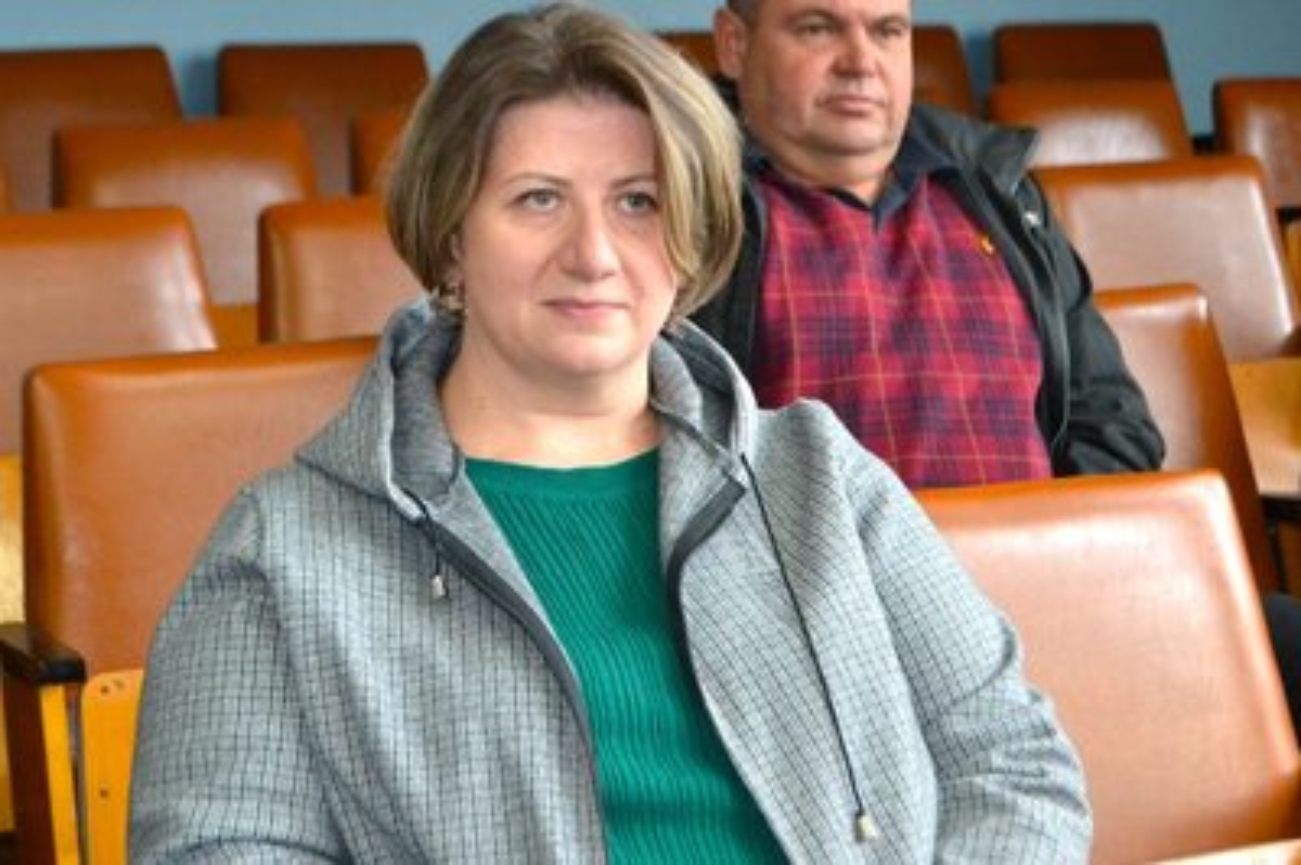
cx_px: 650
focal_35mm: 66
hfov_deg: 30.5
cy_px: 432
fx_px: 2383
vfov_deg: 20.6
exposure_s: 1/60
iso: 2800
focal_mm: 44
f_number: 5.3
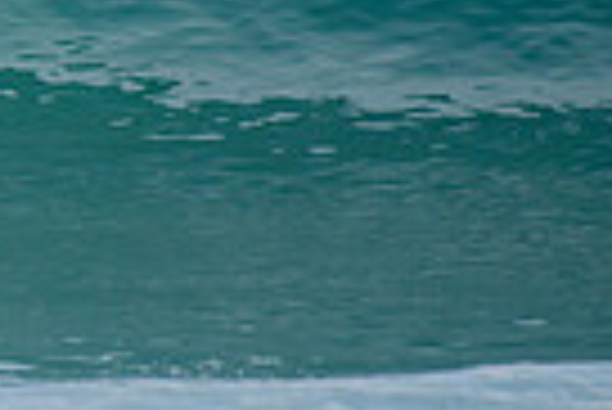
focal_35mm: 2127
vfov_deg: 0.6
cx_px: -666
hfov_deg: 1.0
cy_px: -110
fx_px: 36197
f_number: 5.6
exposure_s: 1/2000
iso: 250
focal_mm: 500
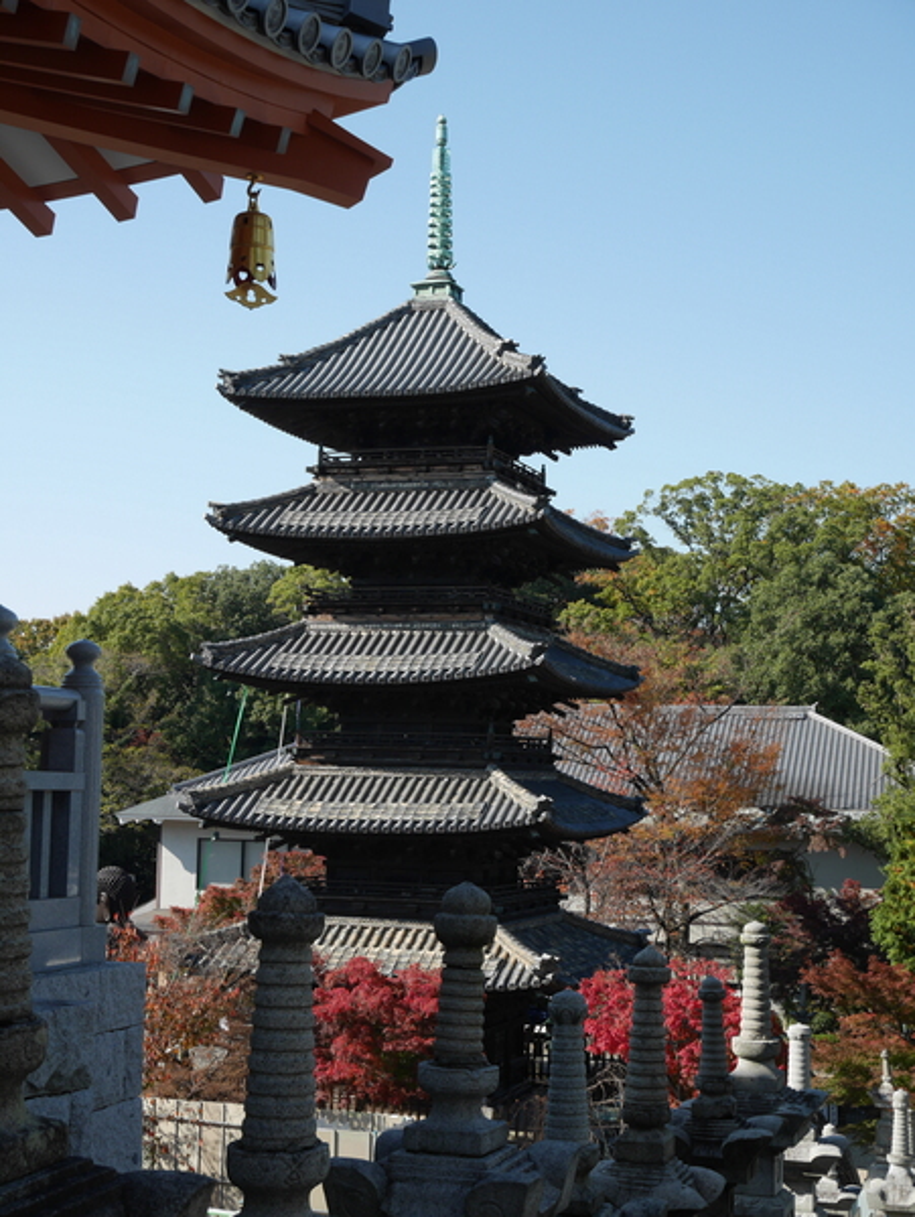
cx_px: 458
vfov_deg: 34.3
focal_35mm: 56
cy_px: 608
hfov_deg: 26.1
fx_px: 1971
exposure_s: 1/250
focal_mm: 28
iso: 200
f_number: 8
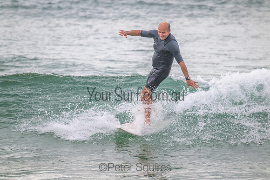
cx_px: 135
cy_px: 90
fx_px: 6001
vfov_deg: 1.7
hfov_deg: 2.6
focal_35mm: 800
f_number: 11
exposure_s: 1/2000
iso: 1800
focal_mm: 800
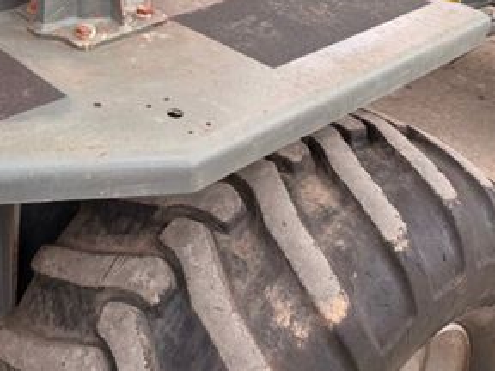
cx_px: 48
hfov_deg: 35.9
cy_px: 15
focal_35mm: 50
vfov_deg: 27.7
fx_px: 715
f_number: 1.78
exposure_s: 1/909
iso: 80
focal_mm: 6.76
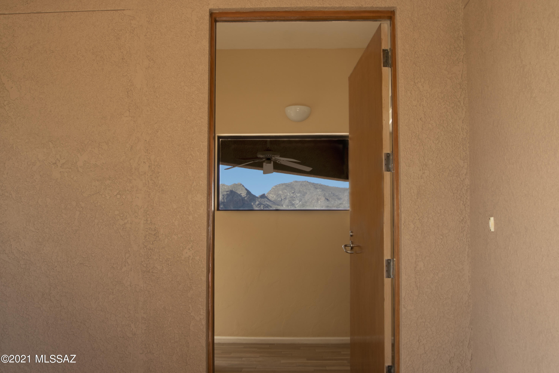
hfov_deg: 53.1
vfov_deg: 36.9
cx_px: 280
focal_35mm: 36
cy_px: 186
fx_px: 559
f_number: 5.6
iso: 140
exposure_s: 1/40
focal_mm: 24
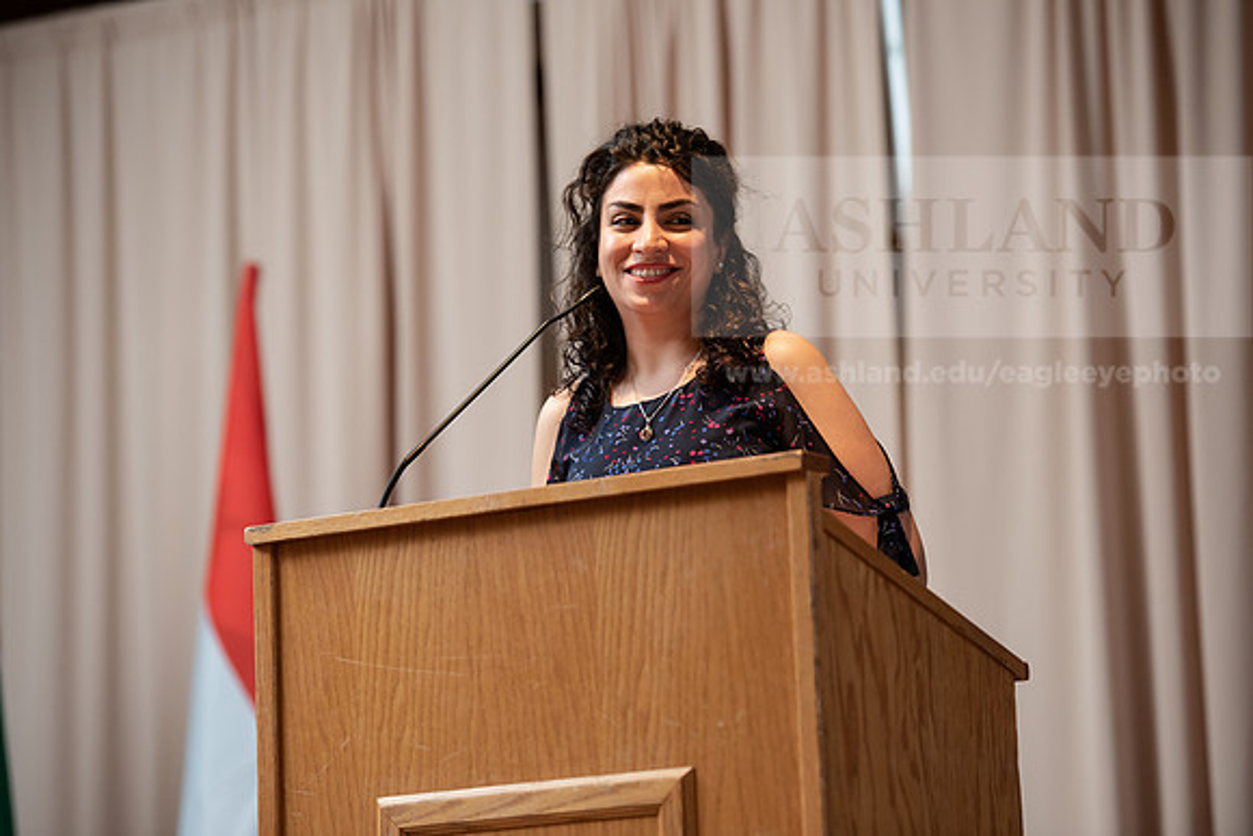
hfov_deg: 15.2
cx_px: 626
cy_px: 418
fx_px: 4700
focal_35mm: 135
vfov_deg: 10.2
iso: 1250
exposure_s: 1/200
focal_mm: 135
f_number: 3.5
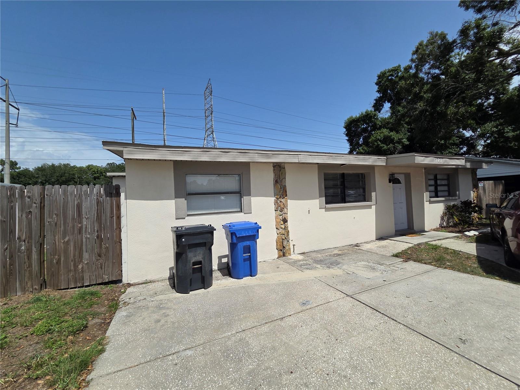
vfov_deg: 89.9
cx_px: 260
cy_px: 195
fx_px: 195
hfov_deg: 106.2
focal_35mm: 13
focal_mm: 2.2
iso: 50
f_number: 2.2
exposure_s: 1/3185
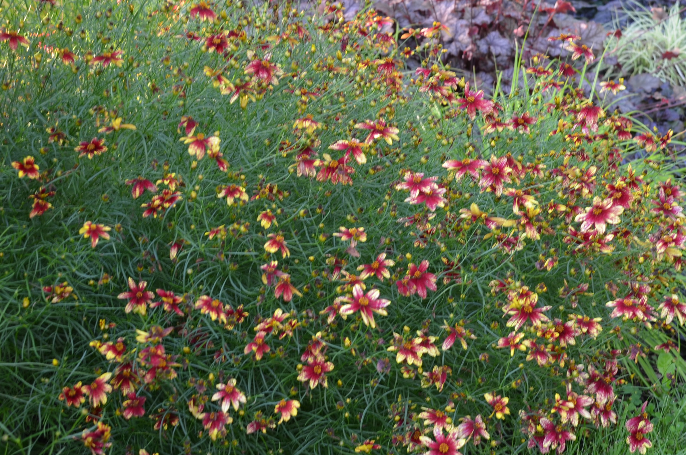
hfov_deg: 31.0
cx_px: 377
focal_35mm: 65
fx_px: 1236
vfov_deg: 20.8
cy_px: 269
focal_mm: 28
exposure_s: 1/20
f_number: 4
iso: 100
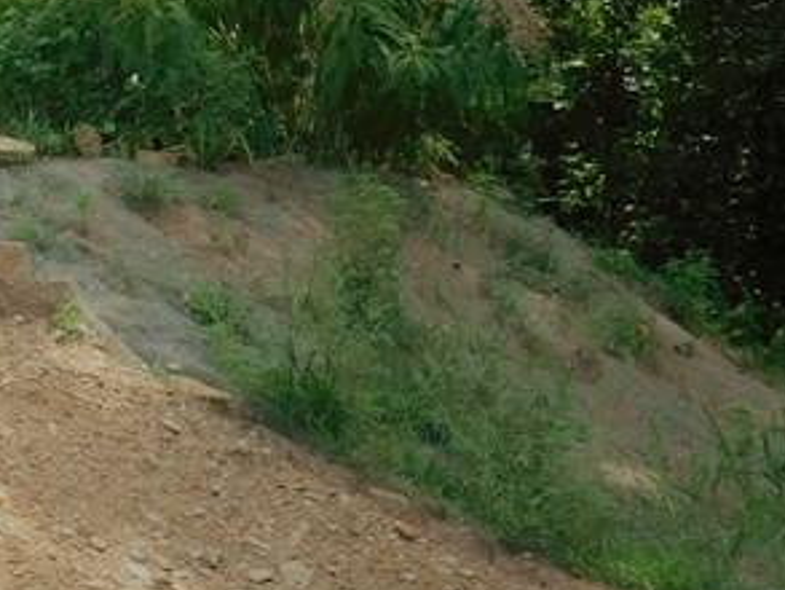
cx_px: -522
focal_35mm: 178
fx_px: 4038
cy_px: -19
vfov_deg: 8.3
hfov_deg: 10.6
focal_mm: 9
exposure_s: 1/200
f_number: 3.8
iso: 125
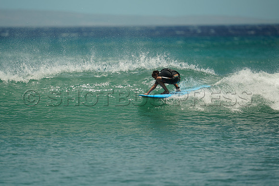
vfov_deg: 3.4
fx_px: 3101
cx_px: 140
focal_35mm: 400
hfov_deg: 5.2
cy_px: 93
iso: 125
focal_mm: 400
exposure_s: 1/1600
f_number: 2.8
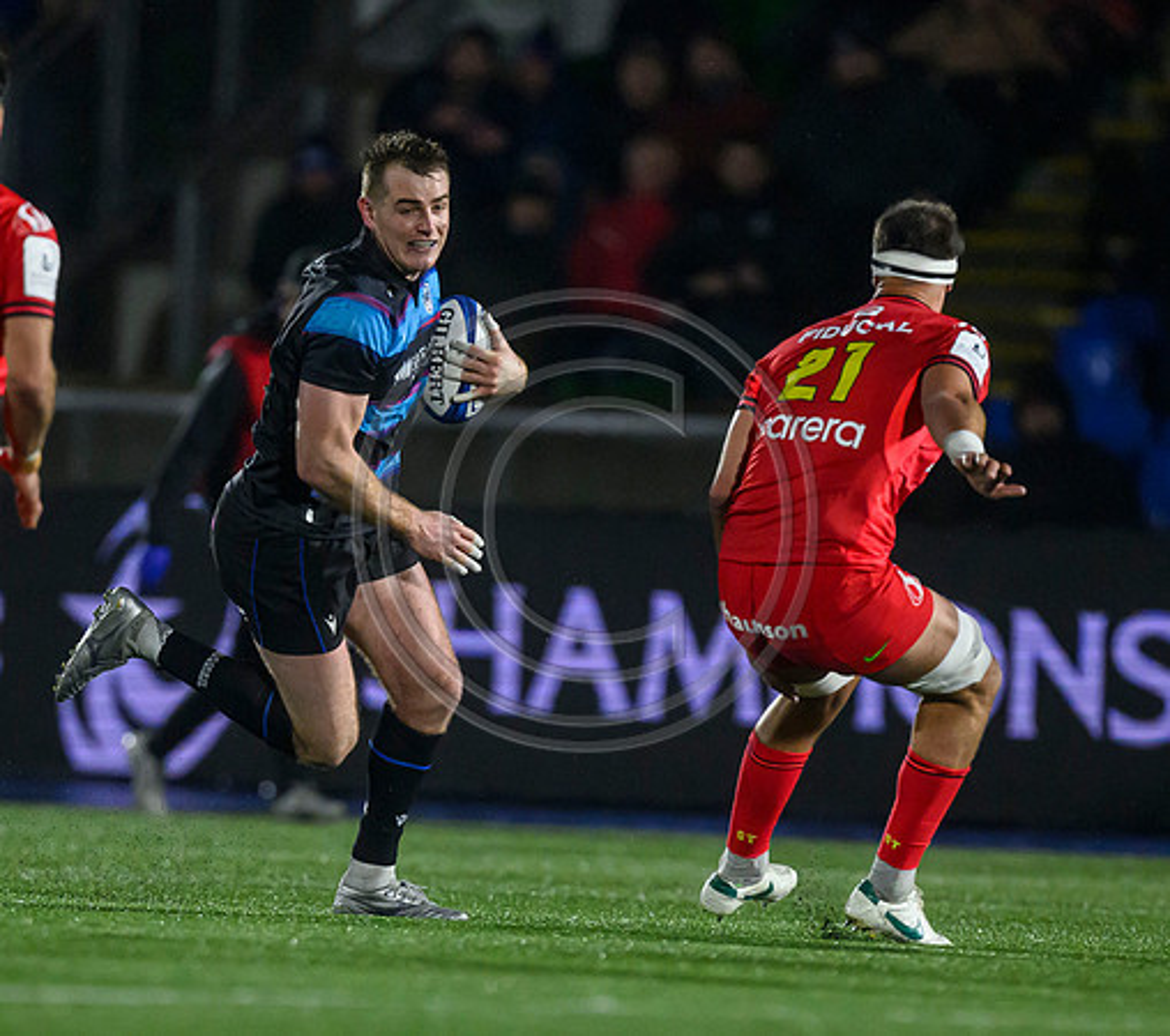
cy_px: 727
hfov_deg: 2.3
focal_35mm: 823
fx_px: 29720
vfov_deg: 2.0
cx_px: 370
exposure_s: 1/3200
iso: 5000
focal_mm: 400
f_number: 3.2
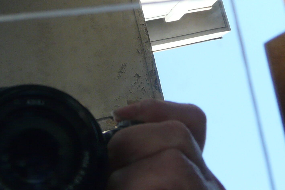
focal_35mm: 67
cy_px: -52
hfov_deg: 30.1
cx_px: 132
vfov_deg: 18.9
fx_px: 530
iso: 100
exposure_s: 1/100
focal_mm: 4.6
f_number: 3.2
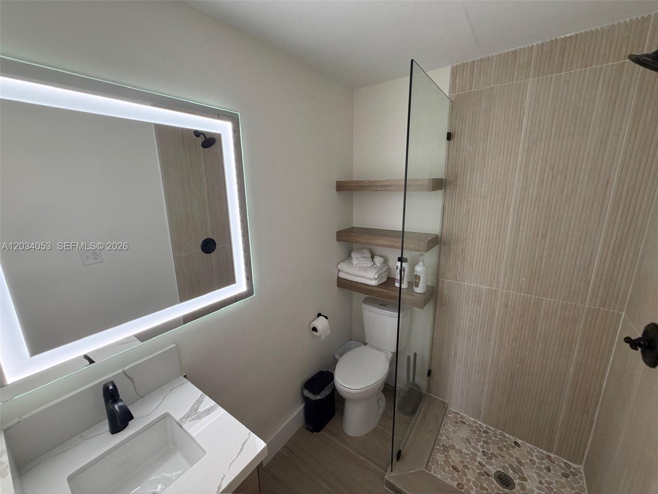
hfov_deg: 102.1
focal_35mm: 14
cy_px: 247
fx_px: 266
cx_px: 329
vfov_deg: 85.7
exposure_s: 1/120
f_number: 2.2
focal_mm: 2.22
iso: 250
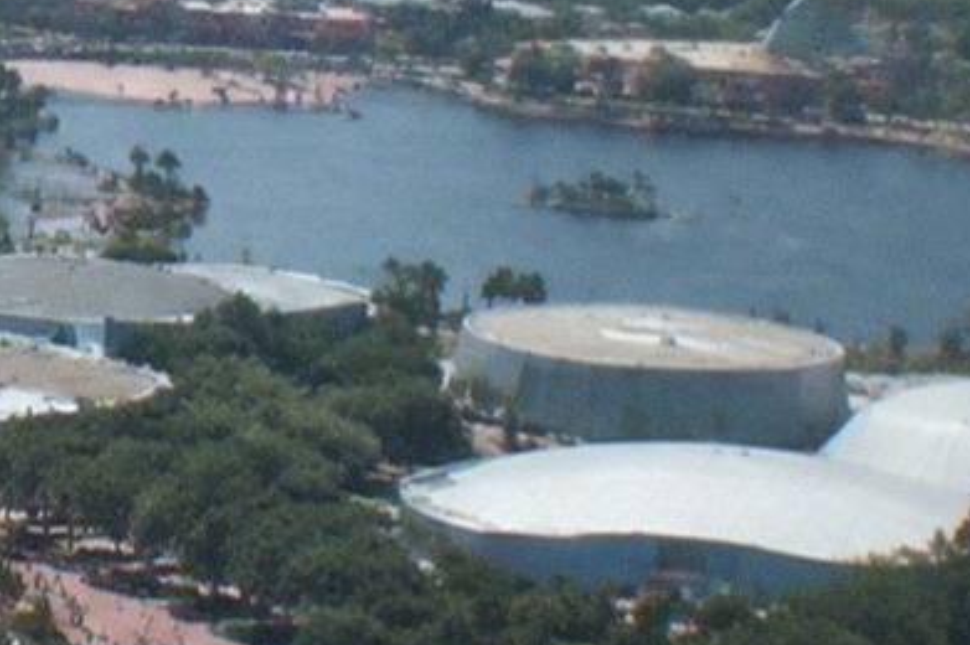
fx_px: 9261
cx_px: -164
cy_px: 463
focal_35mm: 344
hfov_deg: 6.0
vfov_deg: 4.0
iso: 400
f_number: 6.3
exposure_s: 1/500
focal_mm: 105
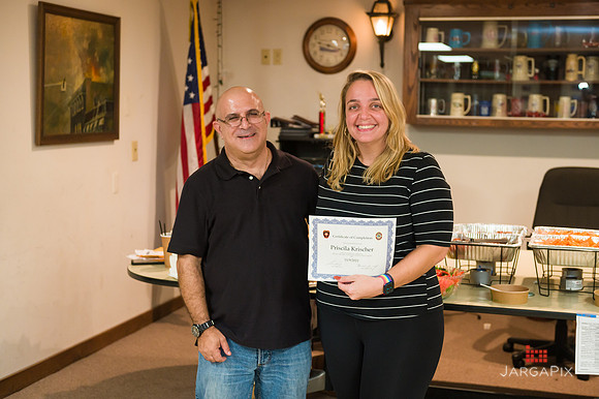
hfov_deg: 35.7
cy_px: 200
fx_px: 931
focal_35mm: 56
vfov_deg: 24.2
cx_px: 300
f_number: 3.2
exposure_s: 1/125
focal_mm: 56
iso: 1250
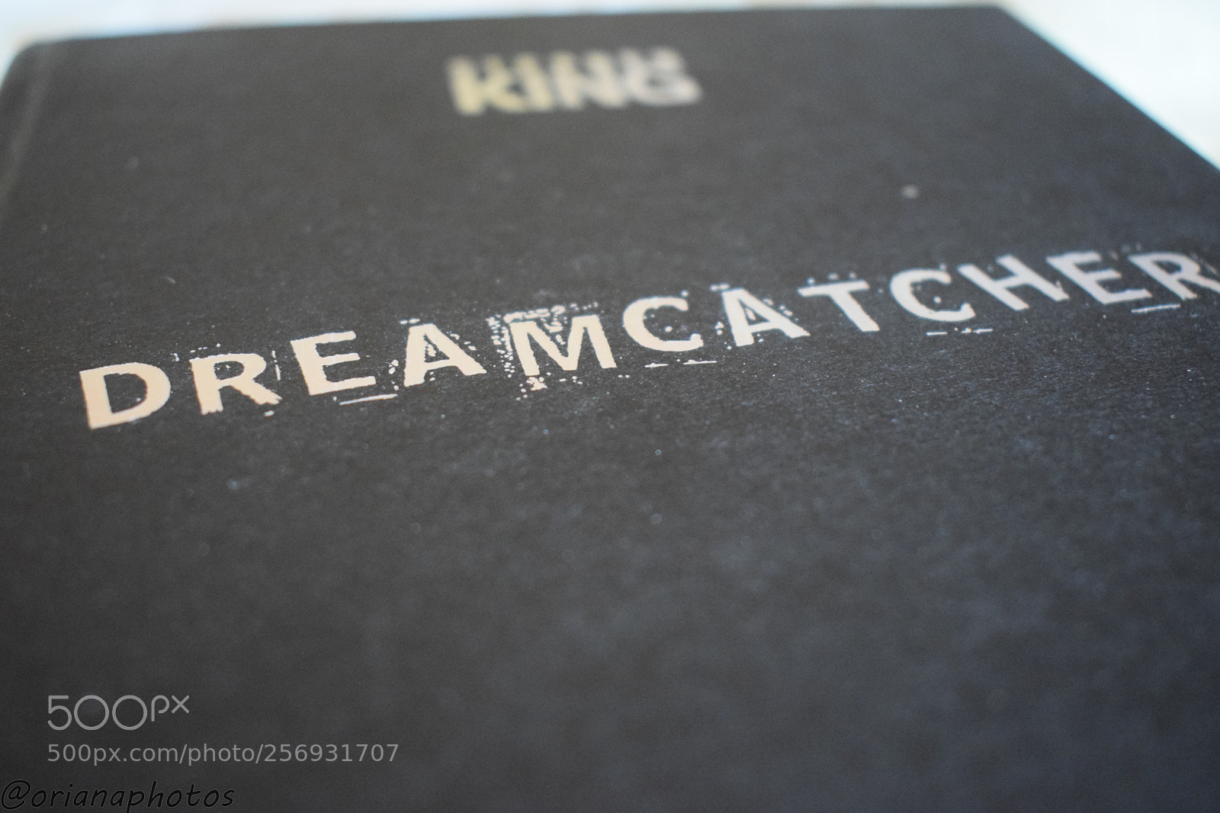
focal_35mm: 45
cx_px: 610
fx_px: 1525
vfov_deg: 29.9
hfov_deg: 43.6
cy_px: 406
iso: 5600
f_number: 4.2
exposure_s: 1/60
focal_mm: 30
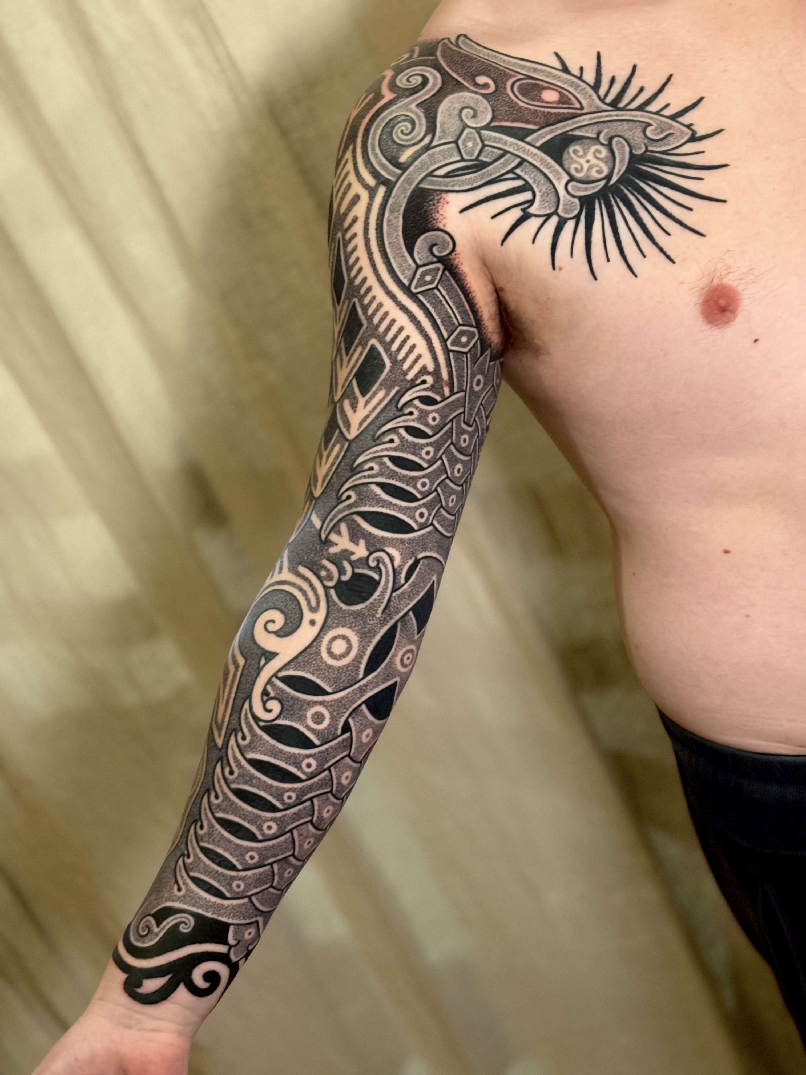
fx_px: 1614
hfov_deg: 28.0
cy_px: 538
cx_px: 403
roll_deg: +27.6
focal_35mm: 52
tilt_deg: -15.6
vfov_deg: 36.8
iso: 400
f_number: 1.6
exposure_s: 1/25
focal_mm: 5.96
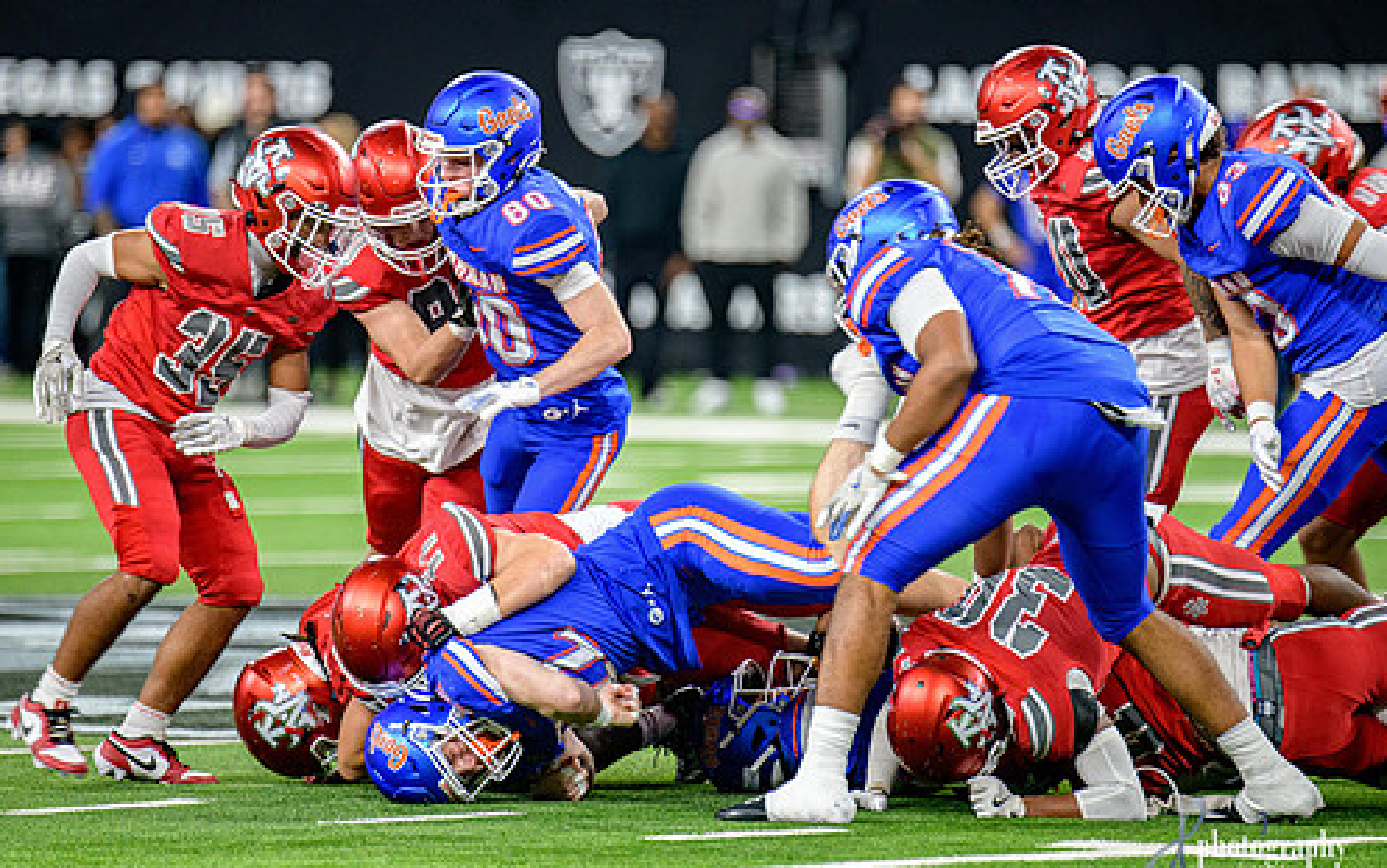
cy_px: 431
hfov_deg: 5.9
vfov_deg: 3.7
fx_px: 13499
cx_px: 620
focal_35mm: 357
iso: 1250
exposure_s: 1/400
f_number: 2.8
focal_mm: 300
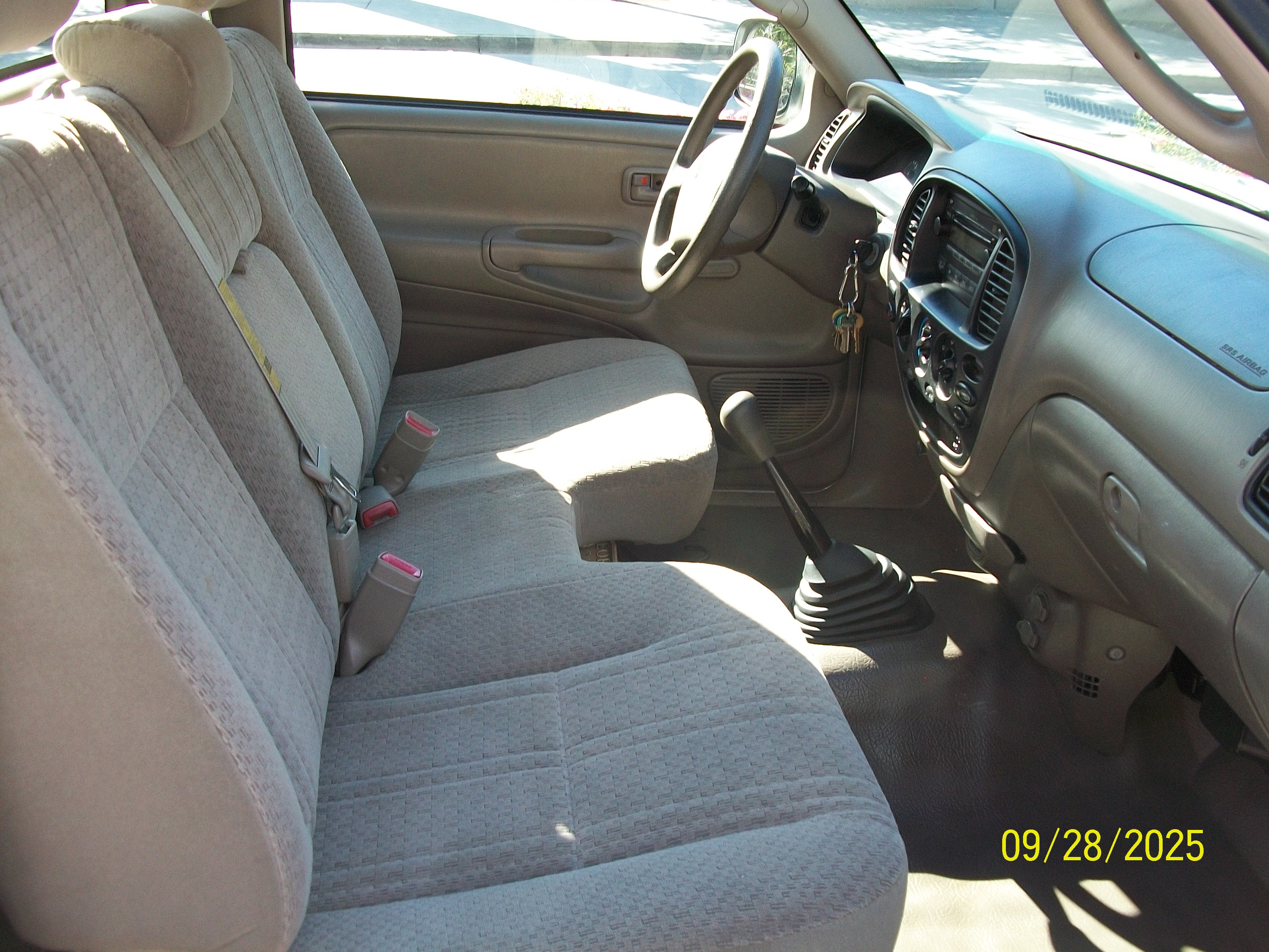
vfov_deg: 44.2
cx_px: 634
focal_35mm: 32
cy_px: 476
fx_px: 1173
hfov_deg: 56.8
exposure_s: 1/100
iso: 80
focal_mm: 5.7
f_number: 2.9
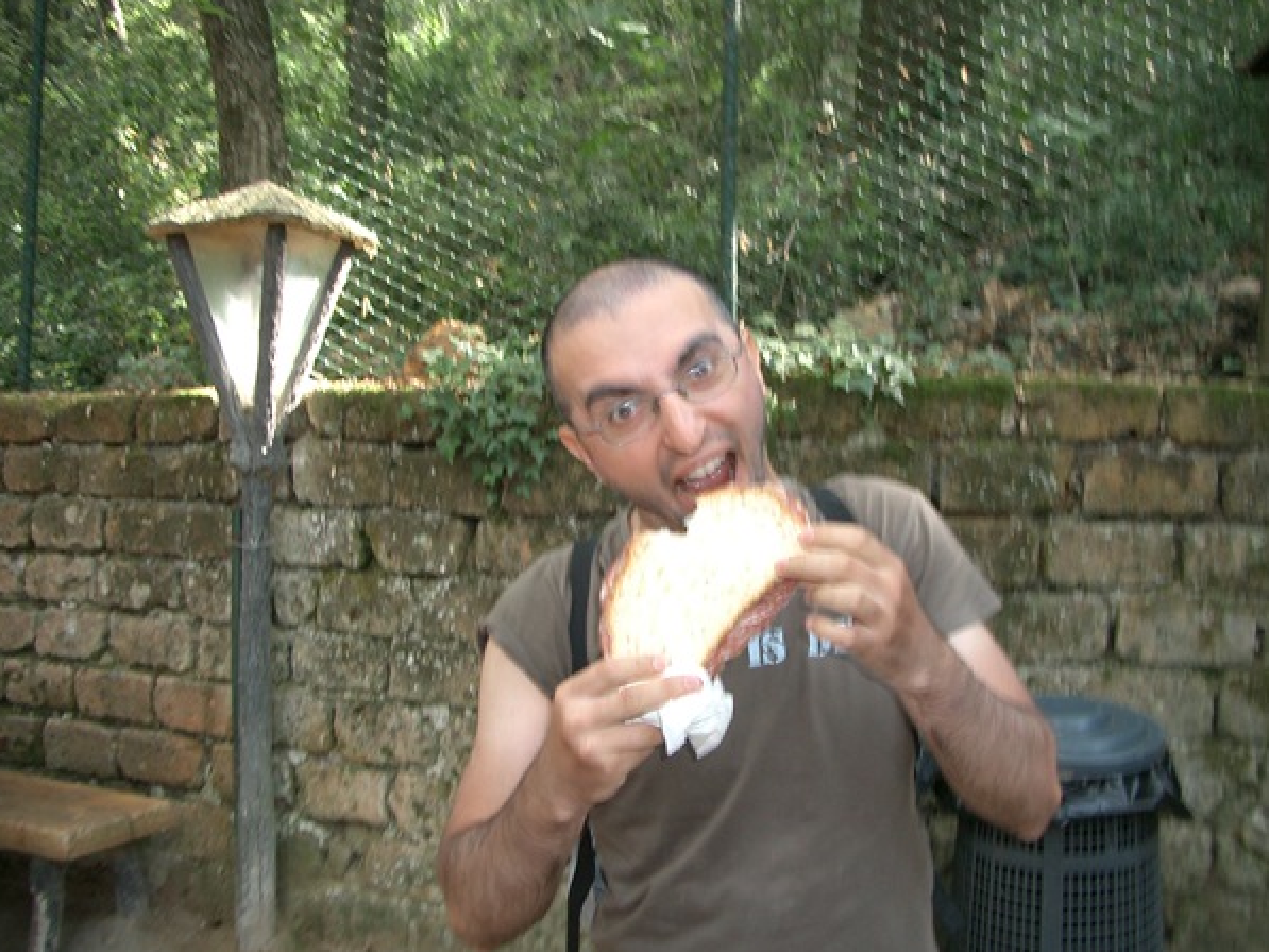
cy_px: 479
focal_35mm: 36
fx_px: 1320
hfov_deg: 51.3
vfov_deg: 39.7
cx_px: 642
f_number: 2.6
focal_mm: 5.8
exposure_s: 1/40
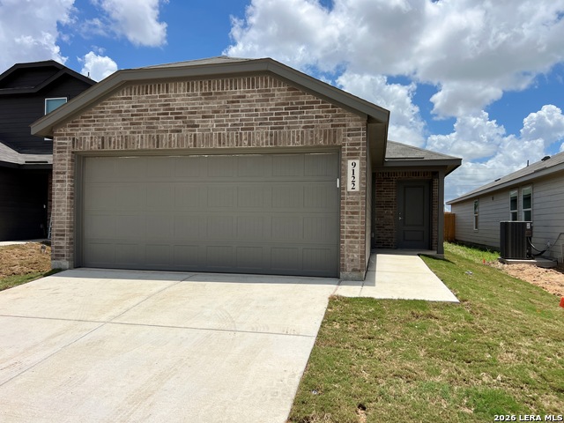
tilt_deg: +0.9
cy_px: 212
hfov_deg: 67.3
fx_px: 424
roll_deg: -1.3
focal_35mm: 26
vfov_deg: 53.1
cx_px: 282
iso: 50
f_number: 1.5
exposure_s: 1/8000
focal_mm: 5.7
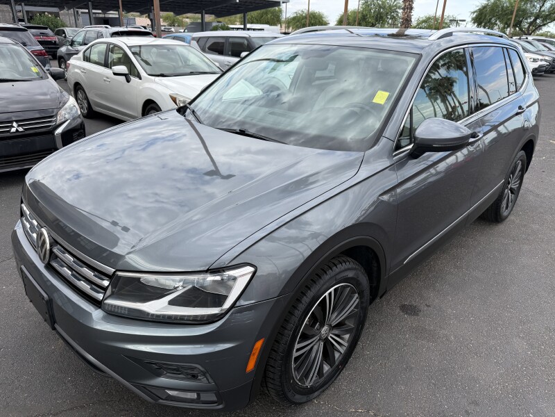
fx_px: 385
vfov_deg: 56.8
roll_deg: -2.5
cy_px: 208
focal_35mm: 24
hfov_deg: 71.6
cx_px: 278
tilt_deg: -24.1
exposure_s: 1/1553
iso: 80
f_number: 1.78
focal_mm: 6.76
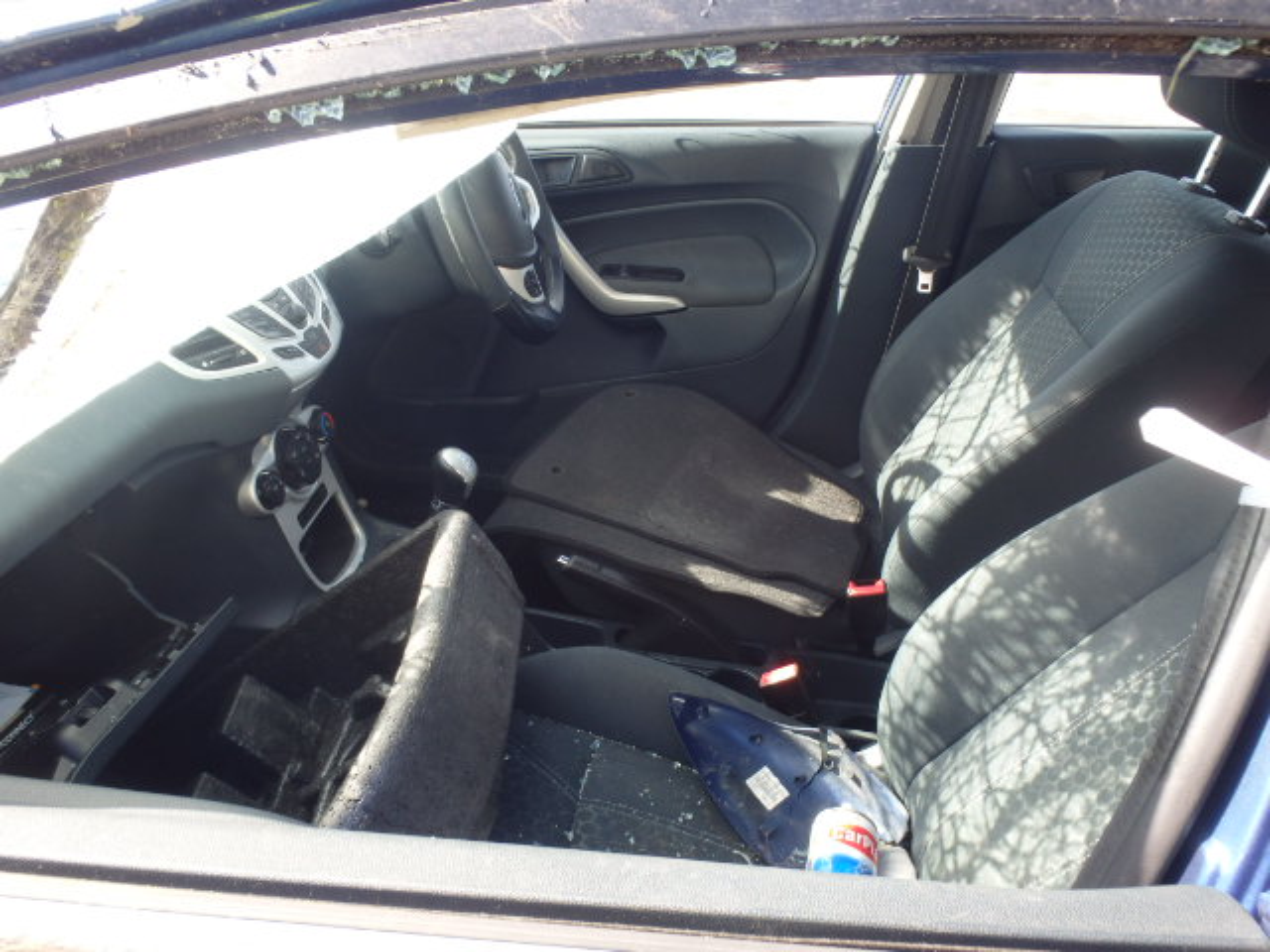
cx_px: 635
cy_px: 476
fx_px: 1027
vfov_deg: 49.7
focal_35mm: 28
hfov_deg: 63.4
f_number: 3.9
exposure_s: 1/60
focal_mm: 5
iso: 125
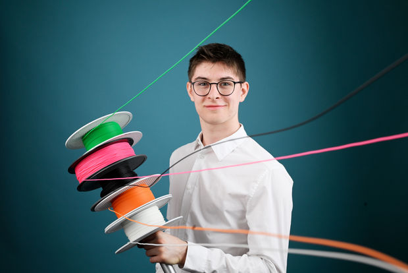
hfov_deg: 42.7
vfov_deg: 29.3
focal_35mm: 46
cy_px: 136
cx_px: 204
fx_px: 522
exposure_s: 1/200
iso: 1000
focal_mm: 46
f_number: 10
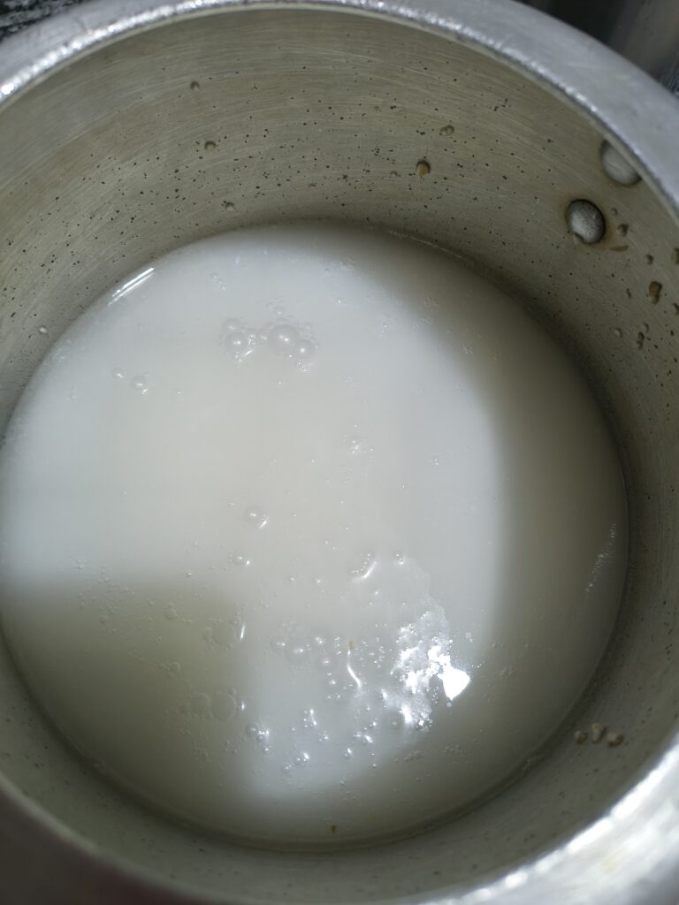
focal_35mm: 24
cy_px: 452
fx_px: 628
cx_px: 340
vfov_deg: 71.6
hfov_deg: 56.8
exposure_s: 1/50
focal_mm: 5.56
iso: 1042
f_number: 1.8
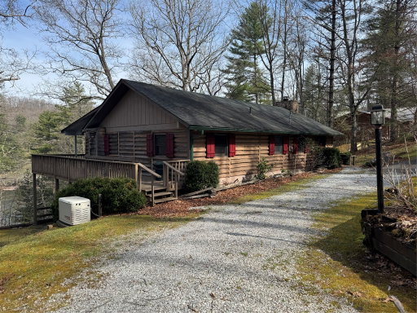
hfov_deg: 71.6
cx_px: 208
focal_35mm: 24
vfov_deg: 56.8
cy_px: 156
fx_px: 289
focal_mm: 6.76
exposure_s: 1/2174
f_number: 1.78
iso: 80
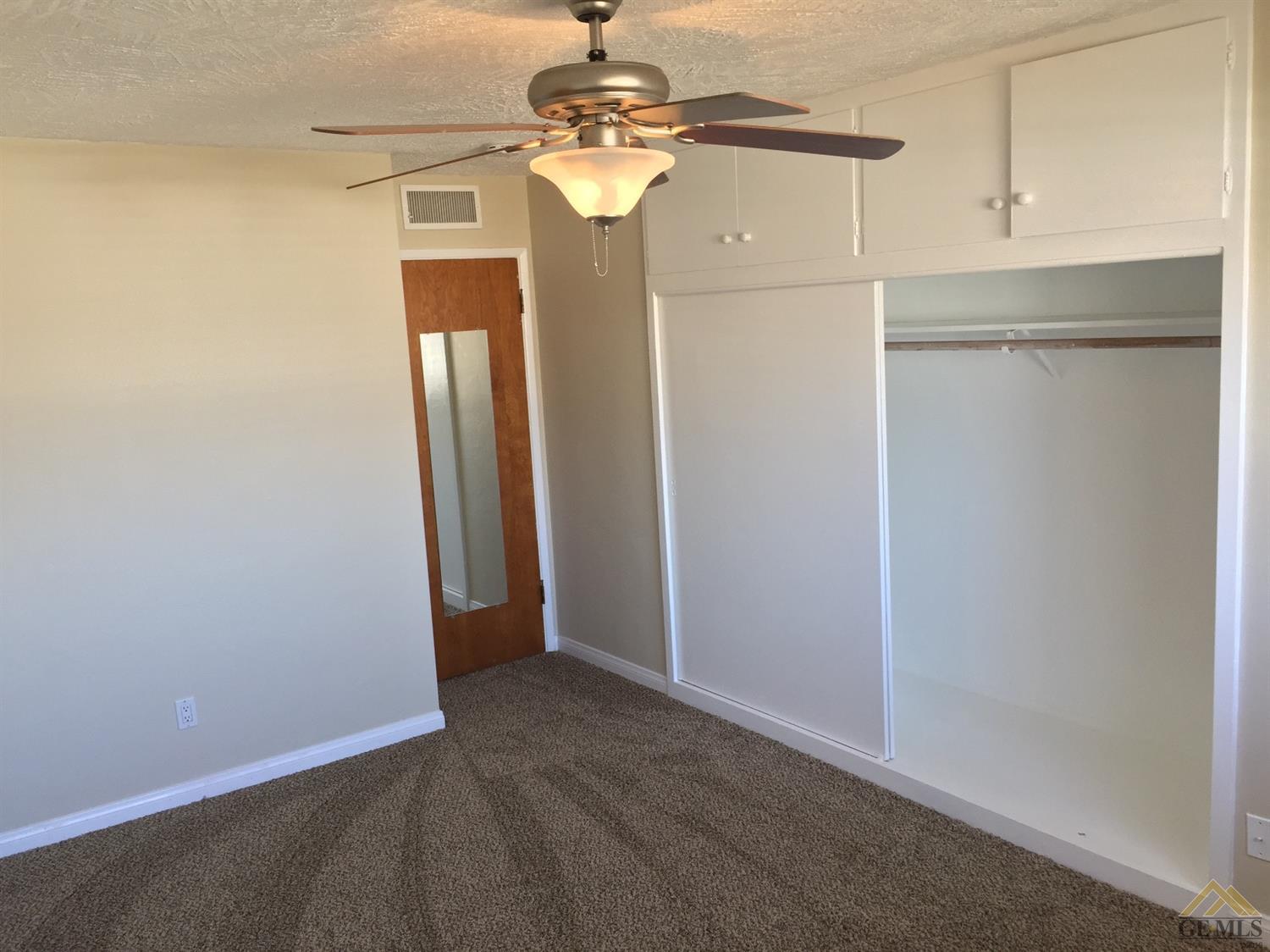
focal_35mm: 29
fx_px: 1064
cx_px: 635
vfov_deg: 48.2
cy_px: 476
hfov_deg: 61.7
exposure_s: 1/30
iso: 50
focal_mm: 4.15
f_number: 2.2
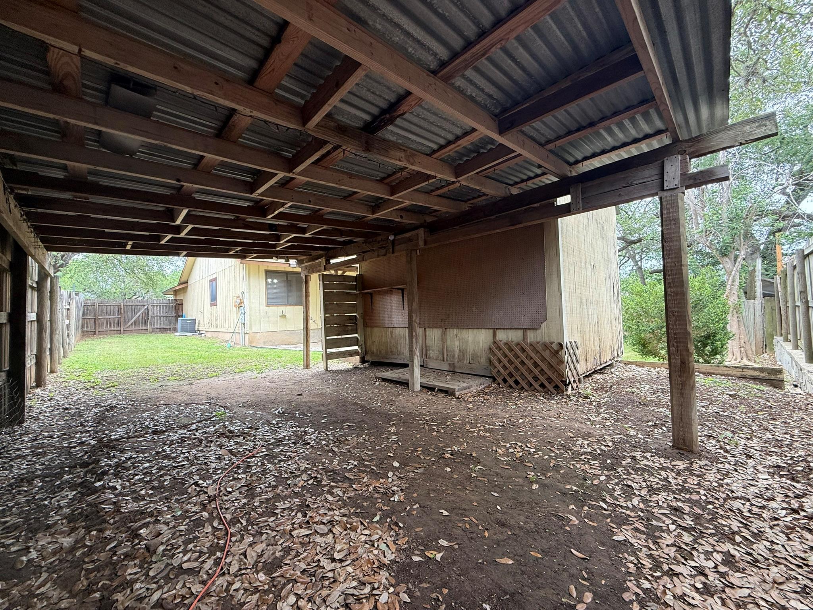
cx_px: 406
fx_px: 329
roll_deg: +1.7
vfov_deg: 85.7
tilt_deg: +1.6
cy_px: 305
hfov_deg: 102.1
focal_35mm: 14
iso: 100
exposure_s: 1/99
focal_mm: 2.22
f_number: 2.2
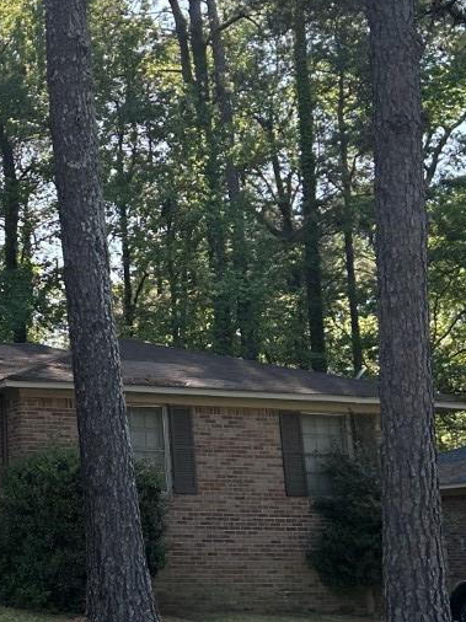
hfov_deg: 18.2
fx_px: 1329
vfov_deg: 26.3
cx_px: -175
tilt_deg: +13.0
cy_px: 261
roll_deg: -0.4
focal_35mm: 74
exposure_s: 1/1209
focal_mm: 5.7
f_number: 1.5
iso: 50
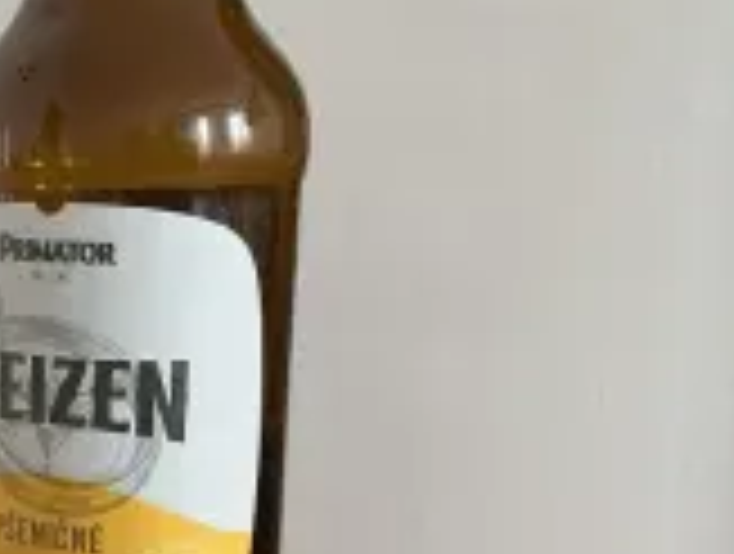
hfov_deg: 25.4
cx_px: -72
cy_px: 522
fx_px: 1509
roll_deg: +1.1
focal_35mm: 71
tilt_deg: -13.4
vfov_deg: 20.3
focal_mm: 3
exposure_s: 1/60
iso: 100
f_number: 1.8
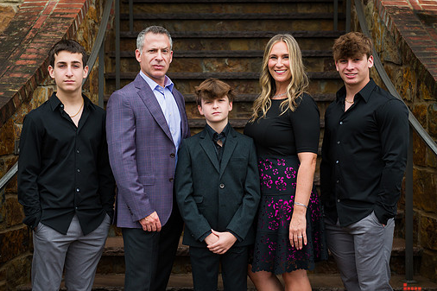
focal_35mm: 69
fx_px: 837
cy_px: 153
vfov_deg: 19.7
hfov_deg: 29.3
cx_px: 214
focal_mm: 56
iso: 320
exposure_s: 1/500
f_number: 4
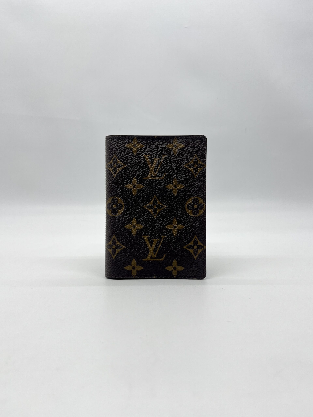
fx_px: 313
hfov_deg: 53.1
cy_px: 208
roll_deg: +0.8
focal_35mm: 26
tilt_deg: -5.5
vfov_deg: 67.3
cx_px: 156
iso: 40
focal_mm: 5.7
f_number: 1.5
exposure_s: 1/185
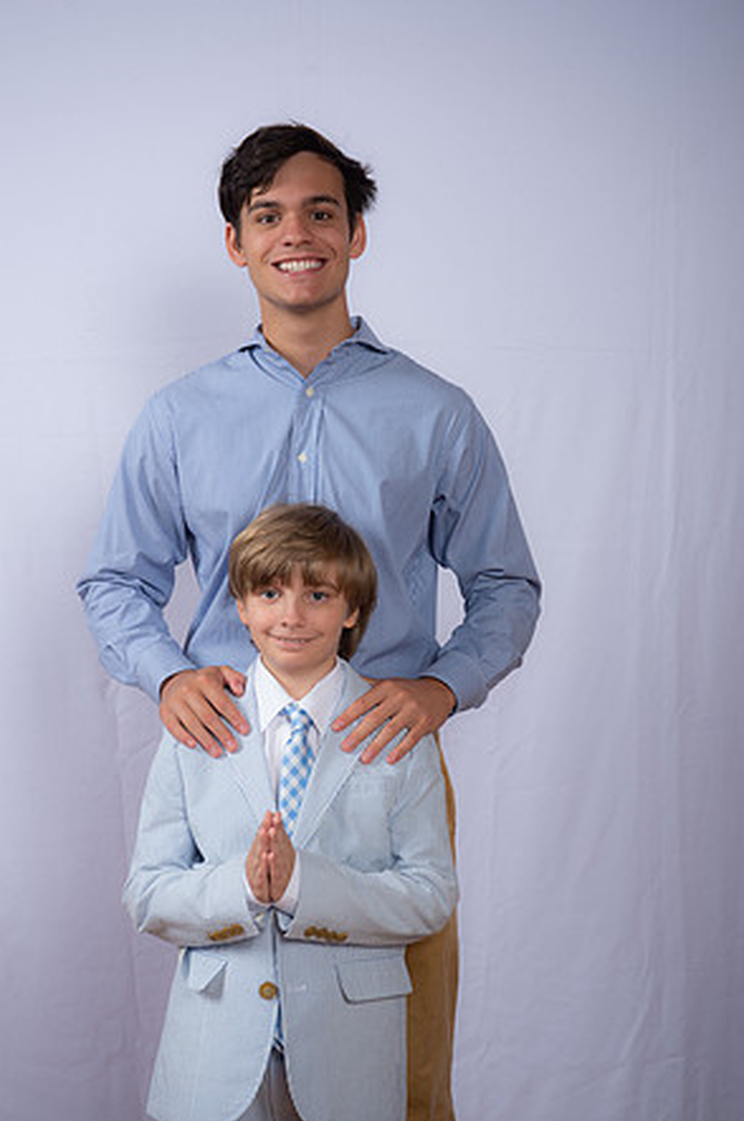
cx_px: 376
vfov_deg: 31.9
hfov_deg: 21.5
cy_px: 554
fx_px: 1959
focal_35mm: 63
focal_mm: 62
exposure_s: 1/160
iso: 250
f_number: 8
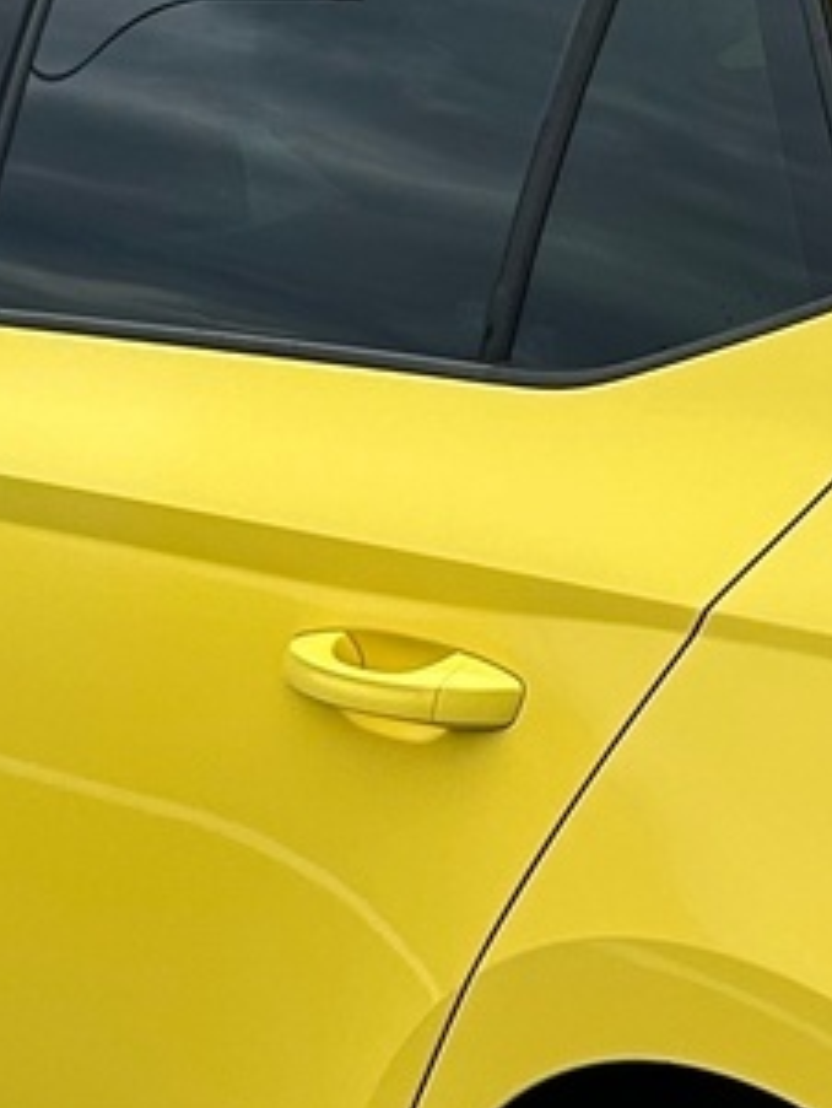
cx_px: 869
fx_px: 4419
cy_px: 217
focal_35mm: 138
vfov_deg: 14.2
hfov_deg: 10.6
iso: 50
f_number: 1.5
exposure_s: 1/2695
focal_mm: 5.7
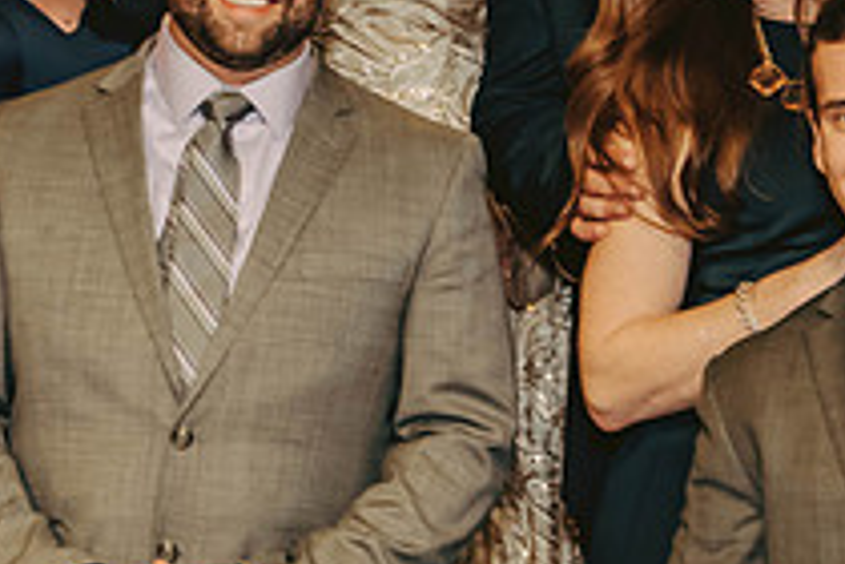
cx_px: 406
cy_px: -147
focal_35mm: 126
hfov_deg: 16.3
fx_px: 2957
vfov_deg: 10.7
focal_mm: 45
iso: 1250
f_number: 3.2
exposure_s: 1/60
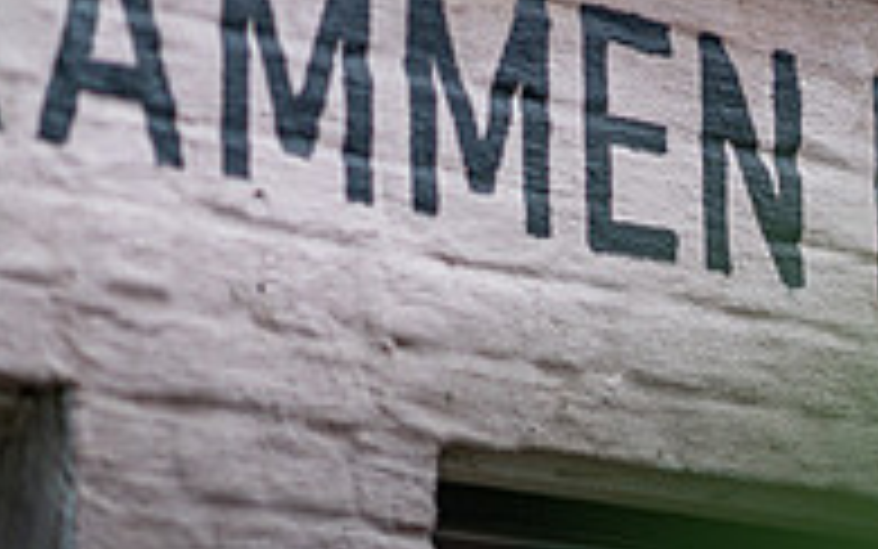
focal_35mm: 263
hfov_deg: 7.9
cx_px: 947
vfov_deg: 5.0
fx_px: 6295
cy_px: 72
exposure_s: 1/1600
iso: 250
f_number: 1.4
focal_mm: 85
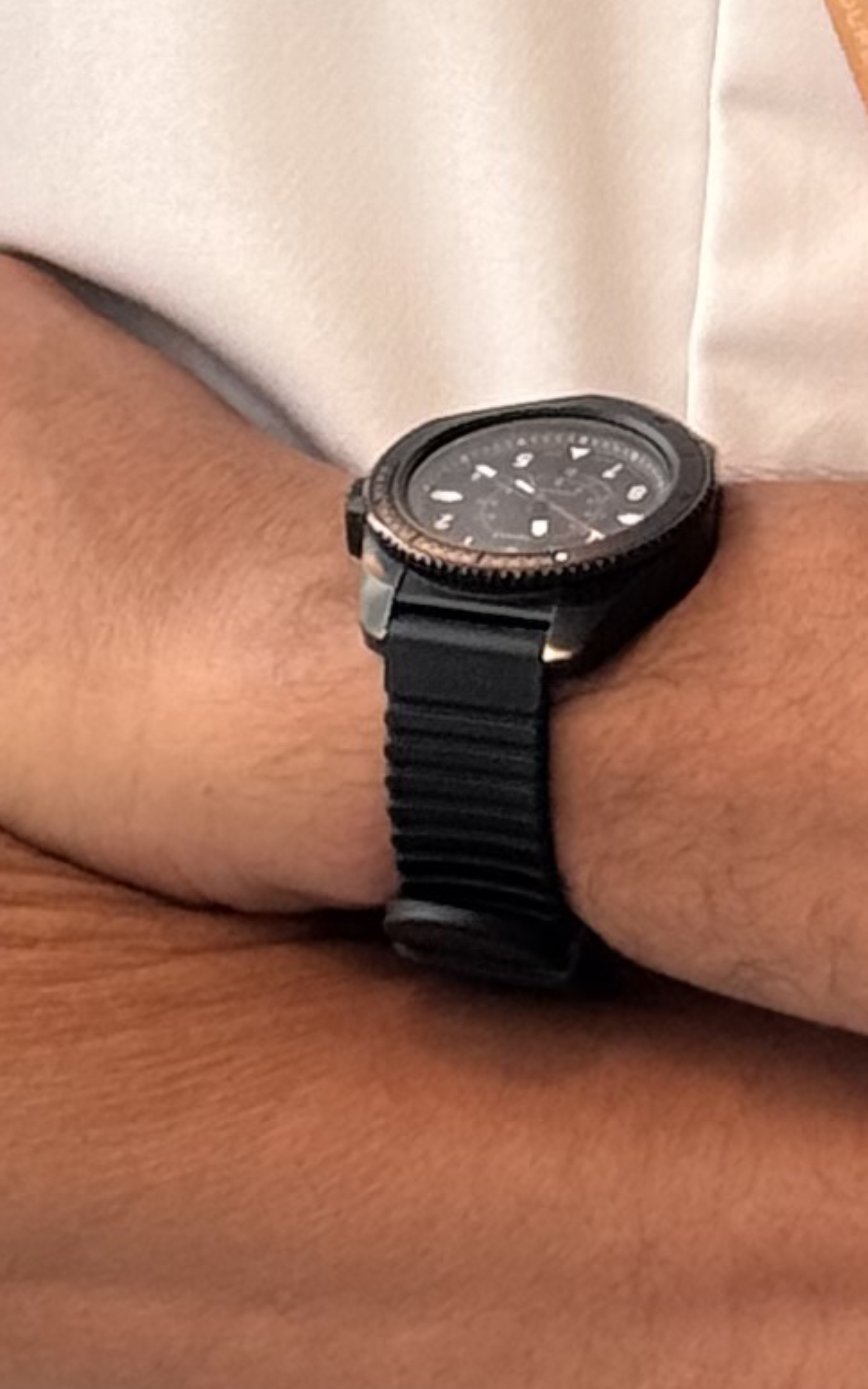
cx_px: 859
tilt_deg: +0.1
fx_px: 10026
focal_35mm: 265
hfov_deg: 4.9
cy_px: -1692
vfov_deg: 7.5
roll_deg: +0.1
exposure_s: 1/250
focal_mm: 6.76
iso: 64
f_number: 1.78
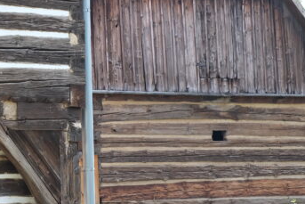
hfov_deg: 12.6
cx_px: -75
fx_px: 1339
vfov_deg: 8.7
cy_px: 117
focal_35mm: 158
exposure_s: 1/340
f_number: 3.2
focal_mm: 35
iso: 160
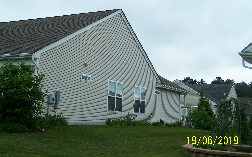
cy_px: 70
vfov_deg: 23.5
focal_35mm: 55
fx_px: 378
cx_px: 124
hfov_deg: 36.9
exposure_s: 1/800
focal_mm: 8.5
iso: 160
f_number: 3
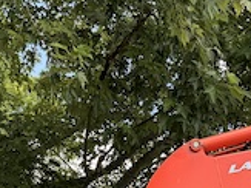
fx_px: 855
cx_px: 102
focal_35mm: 118
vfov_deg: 11.1
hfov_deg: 16.7
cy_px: 401
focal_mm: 6.76
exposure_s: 1/571
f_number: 1.78
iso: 100
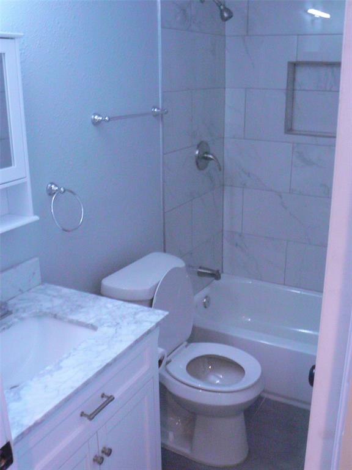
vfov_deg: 51.4
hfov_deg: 39.7
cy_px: 235
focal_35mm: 36
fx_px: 488
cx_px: 176
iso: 400
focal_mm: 6
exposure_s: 1/10
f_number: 7.1
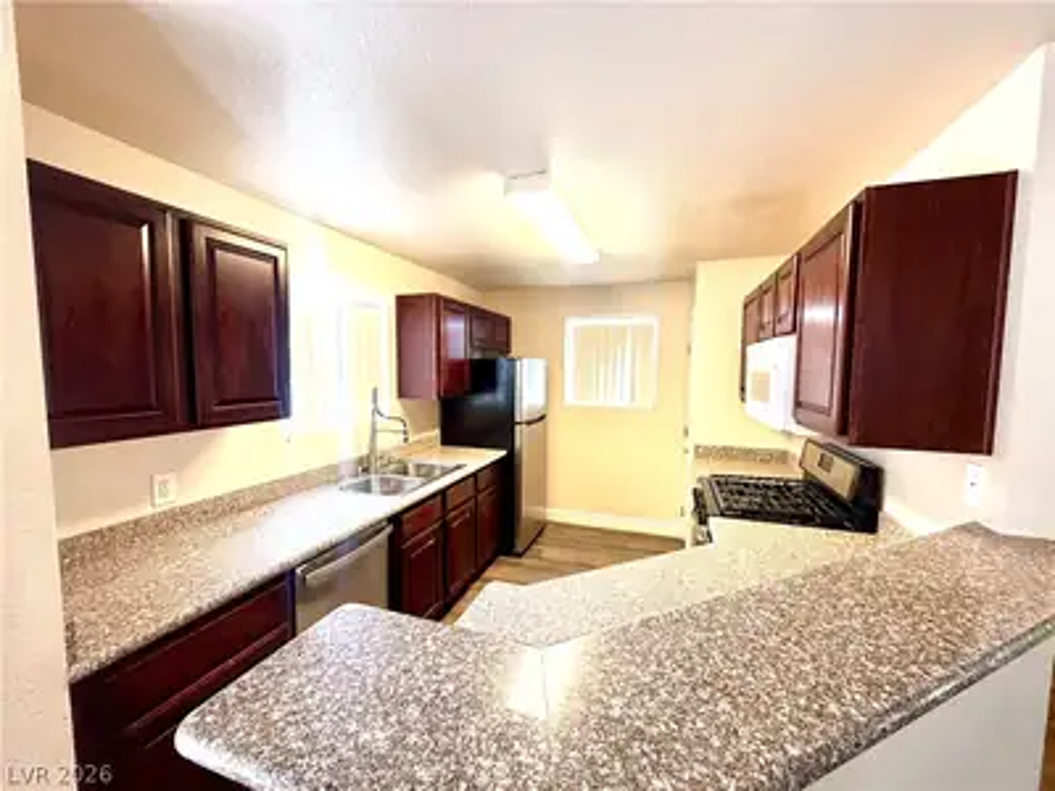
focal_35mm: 14
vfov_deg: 85.7
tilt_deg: -3.0
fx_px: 427
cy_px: 396
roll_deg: -0.4
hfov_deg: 102.1
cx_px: 528
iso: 200
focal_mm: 2.22
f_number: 2.2
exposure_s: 1/60
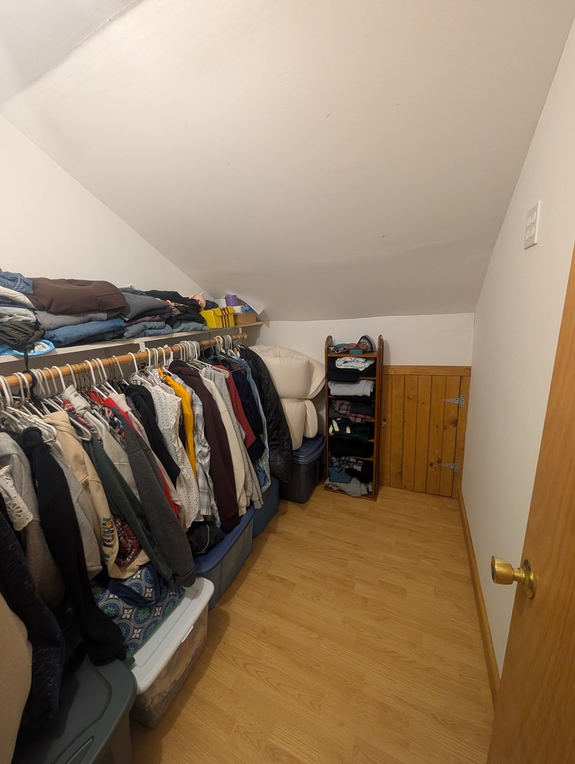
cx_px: 288
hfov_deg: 94.7
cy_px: 382
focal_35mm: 12
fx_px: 265
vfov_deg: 110.4
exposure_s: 1/60
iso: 363
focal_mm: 2.02
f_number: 1.7
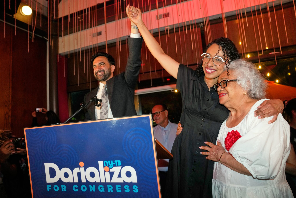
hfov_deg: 73.7
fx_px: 197
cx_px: 148
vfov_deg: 53.1
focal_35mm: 24
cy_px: 99
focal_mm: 24
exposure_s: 1/60
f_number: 4
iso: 1600
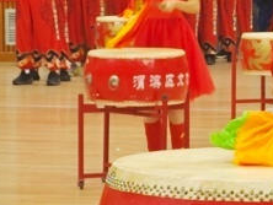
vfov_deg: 4.4
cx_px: 326
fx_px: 2669
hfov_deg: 5.8
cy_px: 74
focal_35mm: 338
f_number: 1.9
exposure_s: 1/100
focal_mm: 8.7
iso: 160
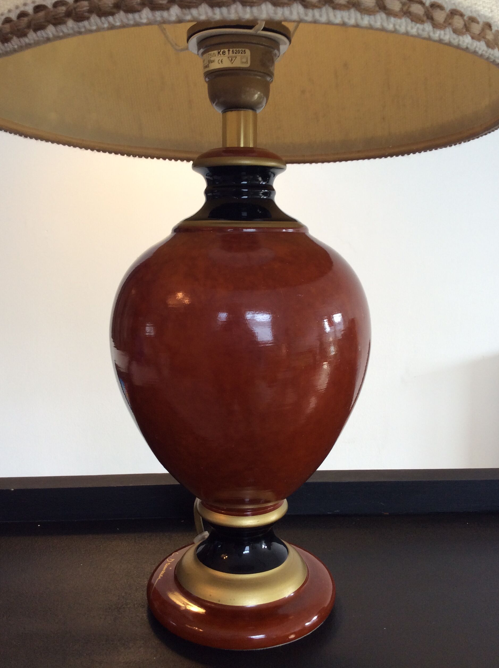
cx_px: 253
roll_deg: +0.0
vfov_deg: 55.4
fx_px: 636
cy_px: 328
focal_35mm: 33
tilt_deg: -6.8
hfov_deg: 42.8
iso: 32
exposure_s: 1/25
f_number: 2.4
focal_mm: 3.3
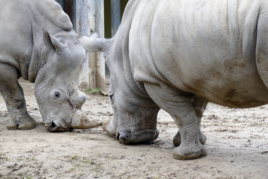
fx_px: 1265
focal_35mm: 170
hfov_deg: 12.1
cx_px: 134
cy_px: 90
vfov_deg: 8.1
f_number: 4
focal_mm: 61.93
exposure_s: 1/160
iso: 500
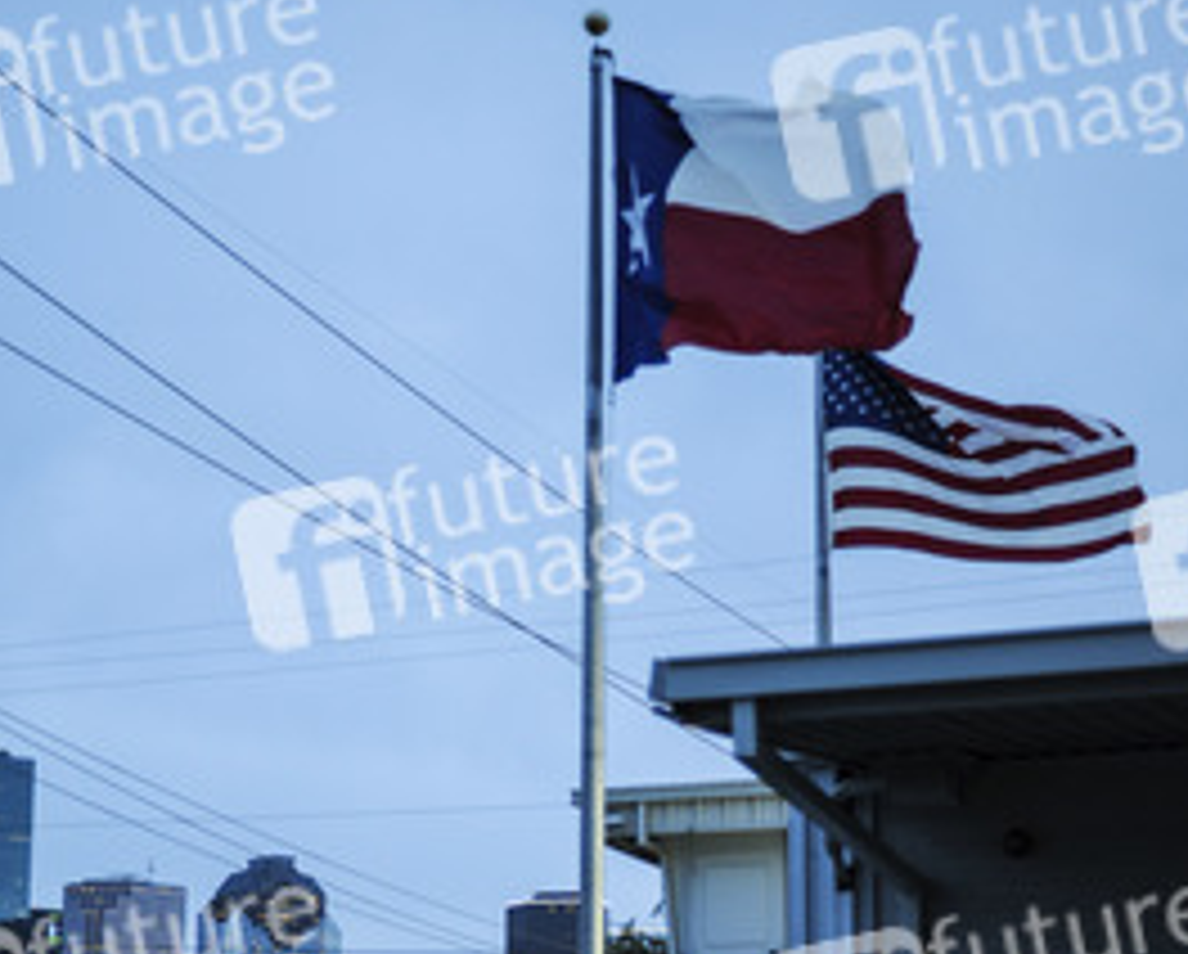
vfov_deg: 21.3
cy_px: 770
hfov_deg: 26.7
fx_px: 2500
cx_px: 596
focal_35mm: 71
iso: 1250
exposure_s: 1/250
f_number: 1.8
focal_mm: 50
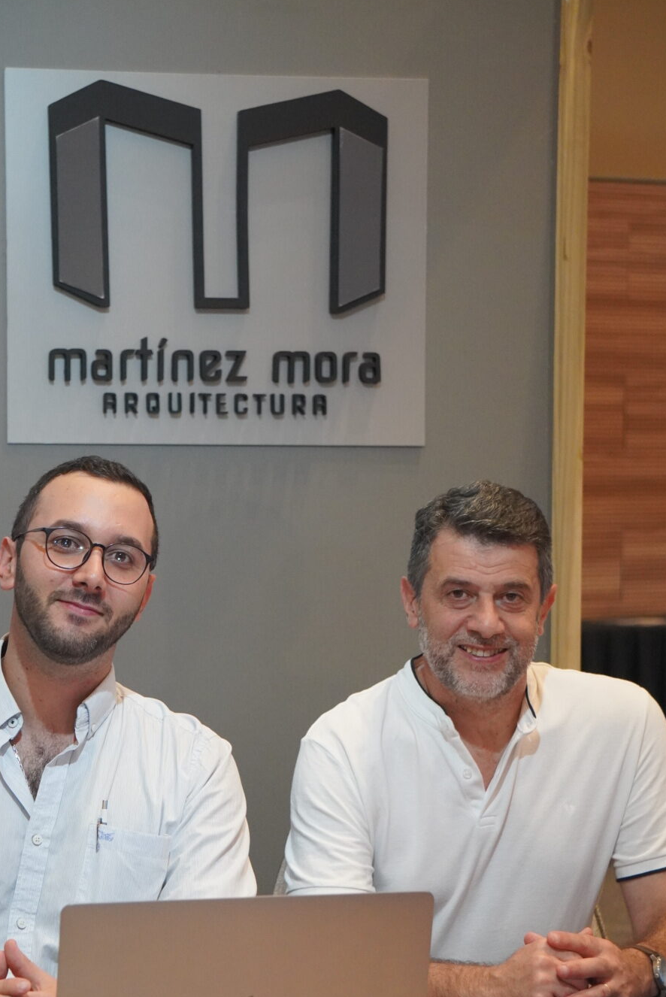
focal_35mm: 117
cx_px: 292
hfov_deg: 11.7
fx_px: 3241
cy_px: 590
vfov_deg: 17.5
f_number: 4.5
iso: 3200
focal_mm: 64
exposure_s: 1/160
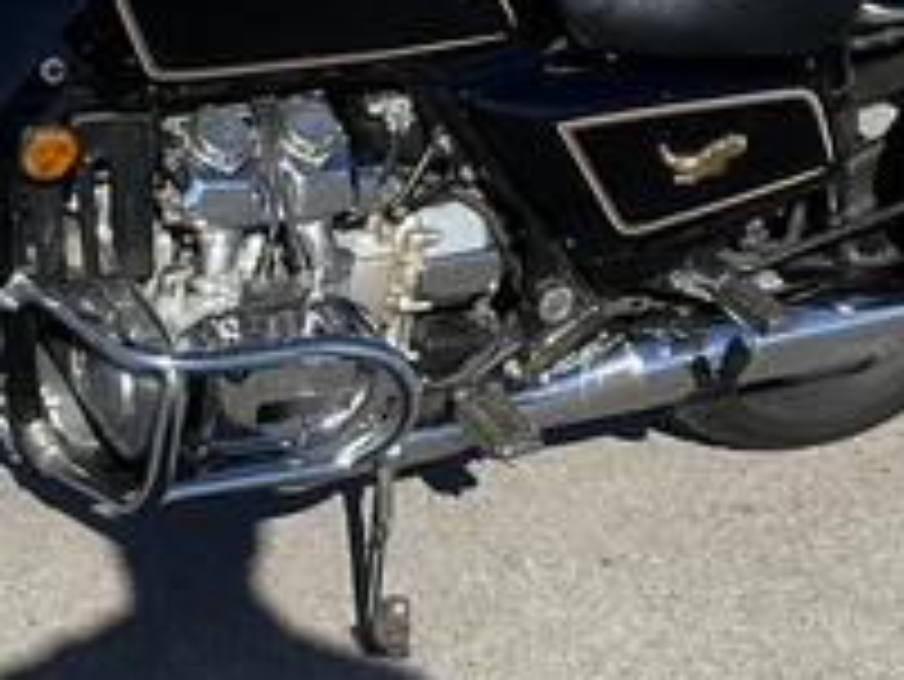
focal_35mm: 108
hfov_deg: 18.2
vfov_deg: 13.6
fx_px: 2822
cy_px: 20
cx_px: 310
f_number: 1.8
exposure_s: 1/2227
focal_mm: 3
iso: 25
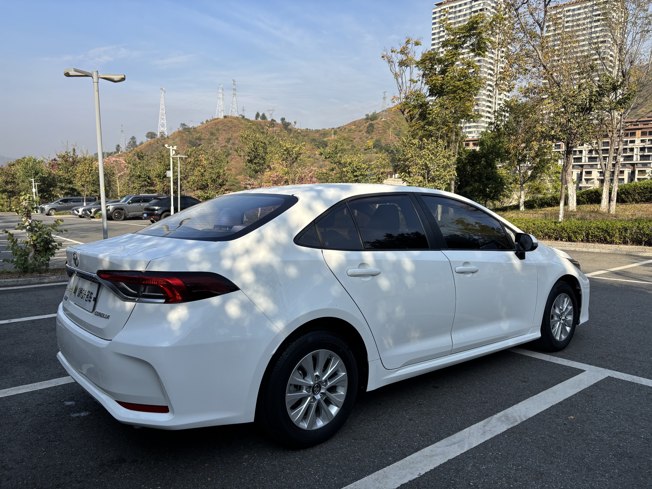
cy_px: 244
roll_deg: -0.3
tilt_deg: -5.6
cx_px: 326
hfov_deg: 67.3
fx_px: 490
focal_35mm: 26
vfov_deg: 53.1
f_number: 1.6
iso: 50
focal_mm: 5.96
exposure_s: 1/2105
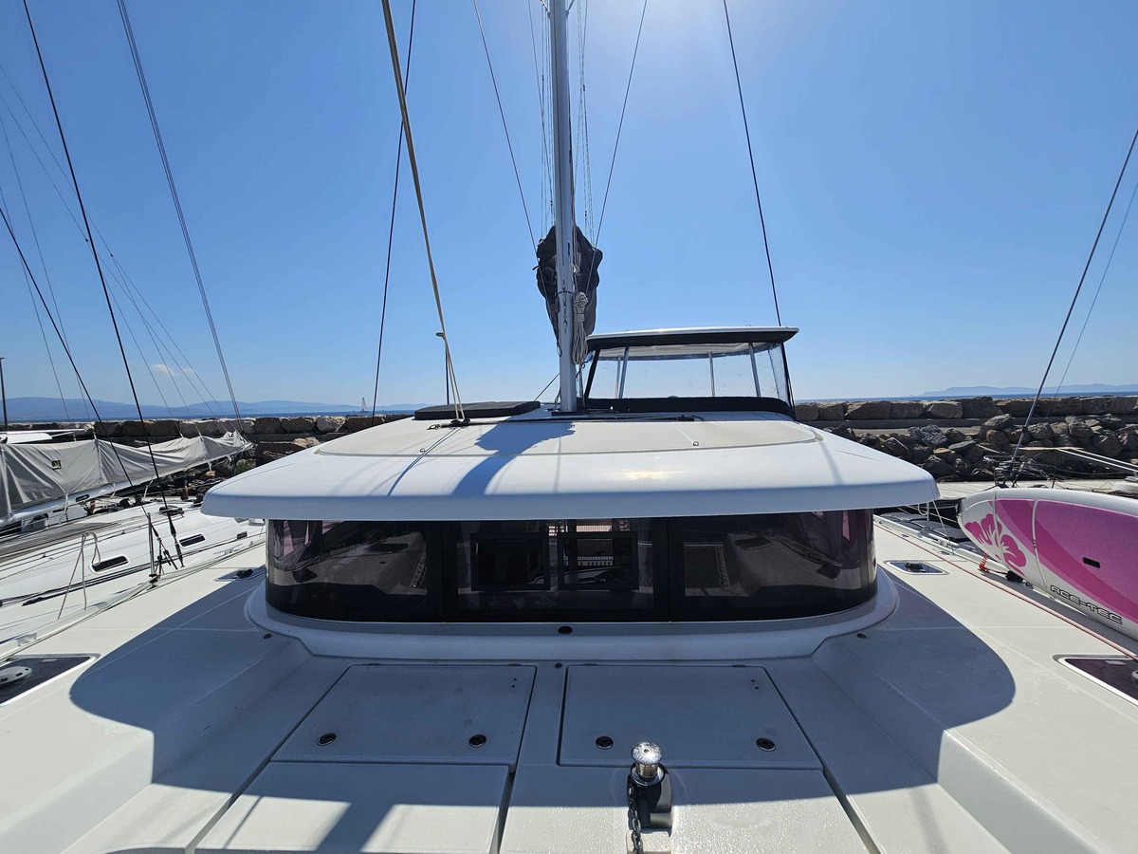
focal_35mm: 13
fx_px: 427
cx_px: 569
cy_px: 427
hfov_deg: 106.2
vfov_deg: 89.9
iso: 50
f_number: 2.2
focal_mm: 2.2
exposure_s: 1/5758
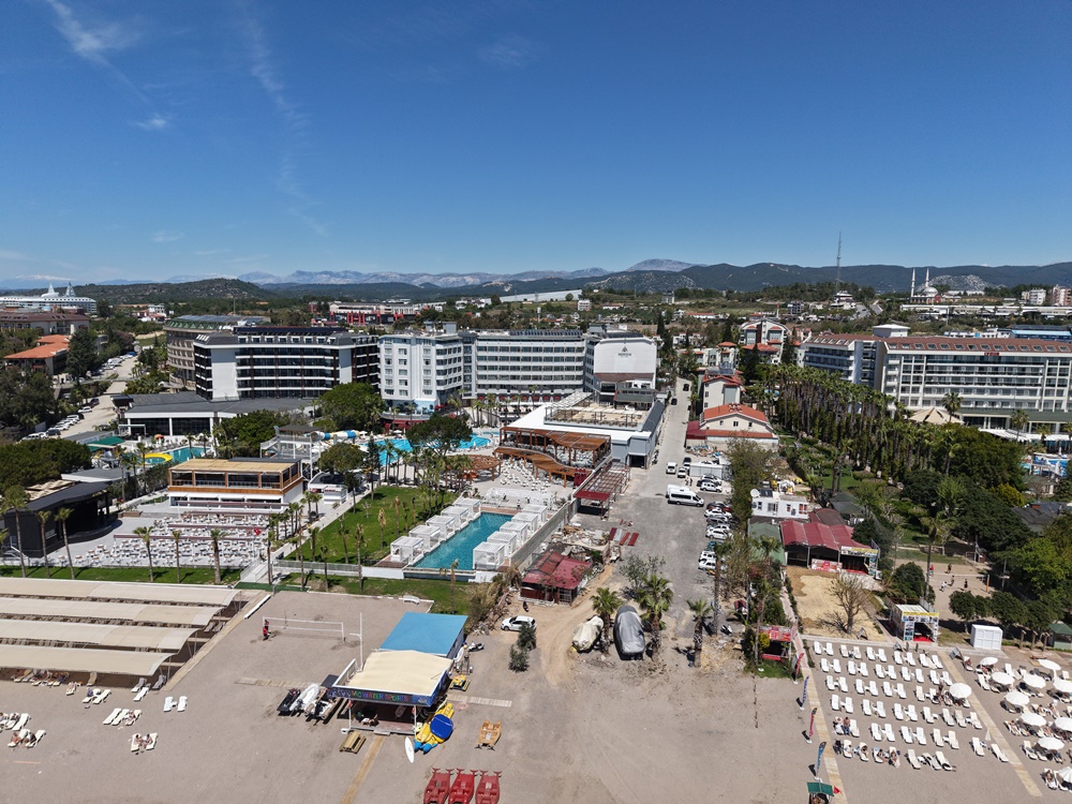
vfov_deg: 56.8
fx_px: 743
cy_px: 402
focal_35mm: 24
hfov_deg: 71.6
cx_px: 536
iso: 110
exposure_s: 1/5000
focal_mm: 8.67
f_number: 1.8
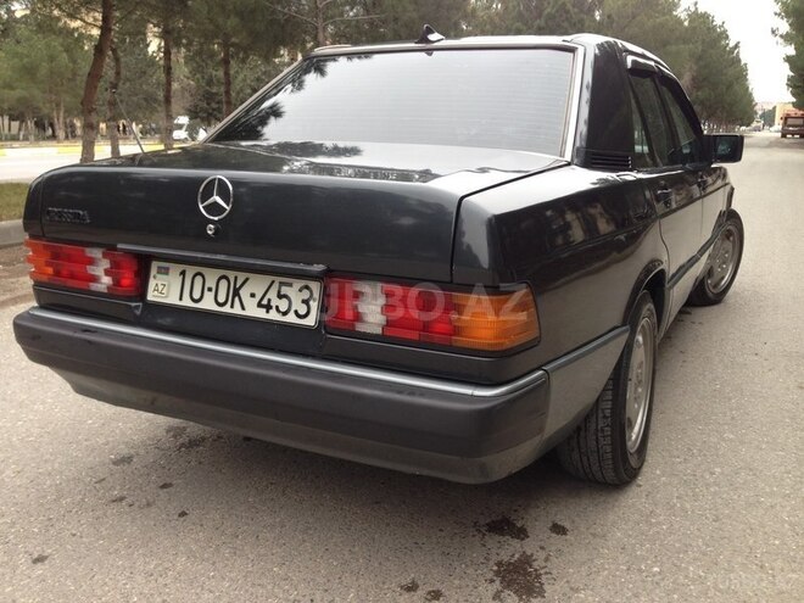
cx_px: 402
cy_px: 302
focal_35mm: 33
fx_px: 766
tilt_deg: -11.5
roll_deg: -0.7
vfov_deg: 42.9
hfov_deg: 55.4
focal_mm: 4.12
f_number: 2.4
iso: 50
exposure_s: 1/40
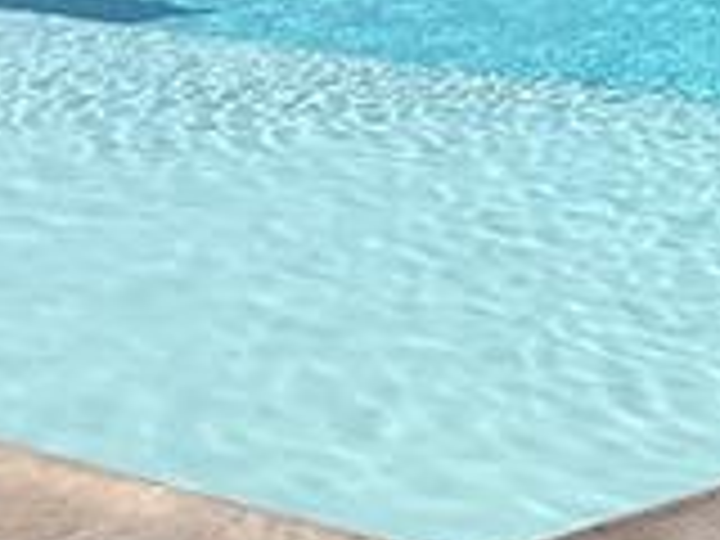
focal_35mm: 186
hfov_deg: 9.9
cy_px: -441
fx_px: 3869
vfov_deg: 7.7
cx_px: 1400
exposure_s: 1/4405
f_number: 1.8
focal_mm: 3
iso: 25
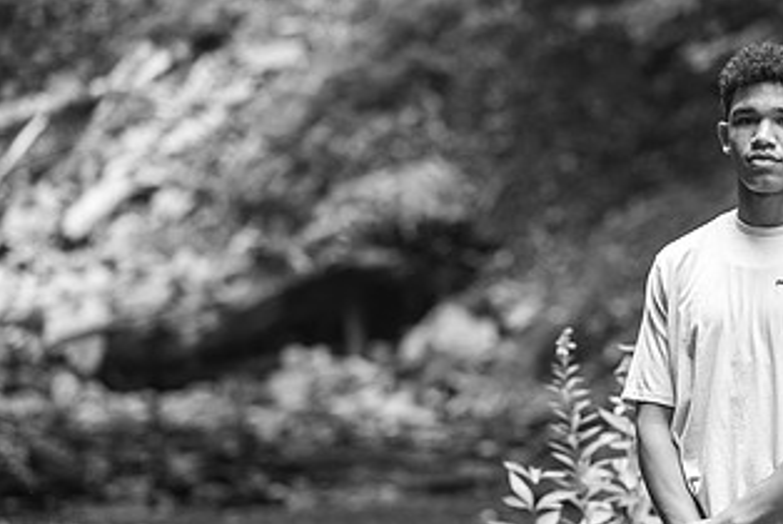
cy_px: 378
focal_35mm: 314
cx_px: 716
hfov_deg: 6.5
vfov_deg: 4.4
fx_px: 6836
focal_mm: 170
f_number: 3.5
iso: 500
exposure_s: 1/250
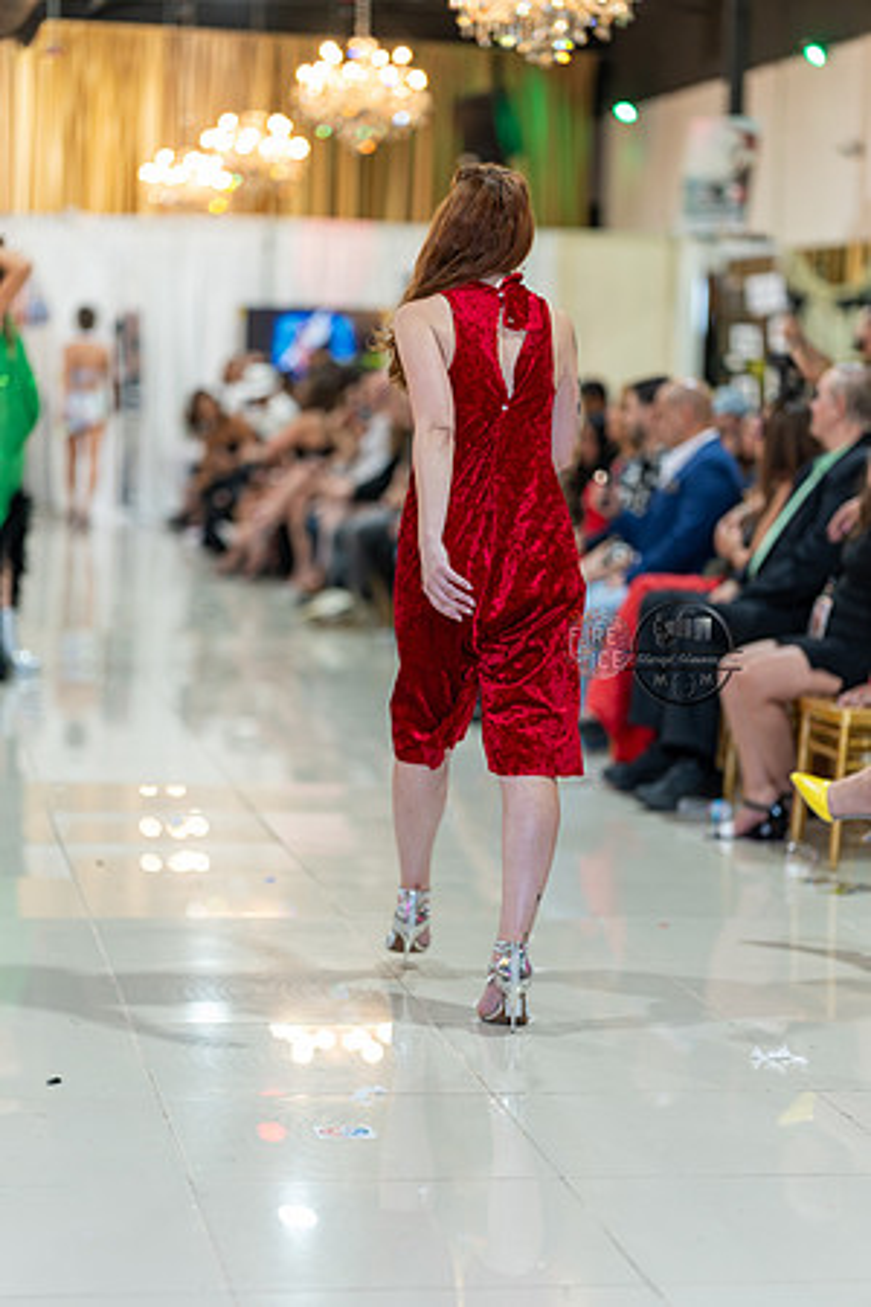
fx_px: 3085
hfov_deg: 16.1
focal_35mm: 85
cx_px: 436
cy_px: 654
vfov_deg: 23.9
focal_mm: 85
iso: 200
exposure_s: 1/160
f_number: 1.4
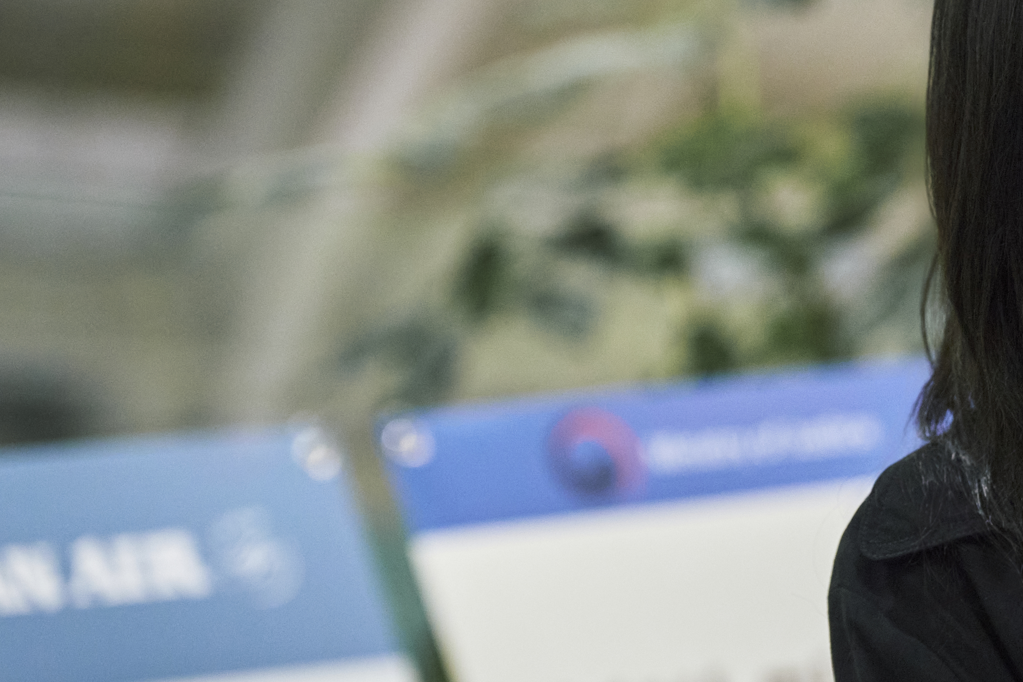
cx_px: 918
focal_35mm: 269
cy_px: 311
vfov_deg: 5.1
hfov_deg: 7.6
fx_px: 7644
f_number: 3.2
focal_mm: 131
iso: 3200
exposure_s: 1/250
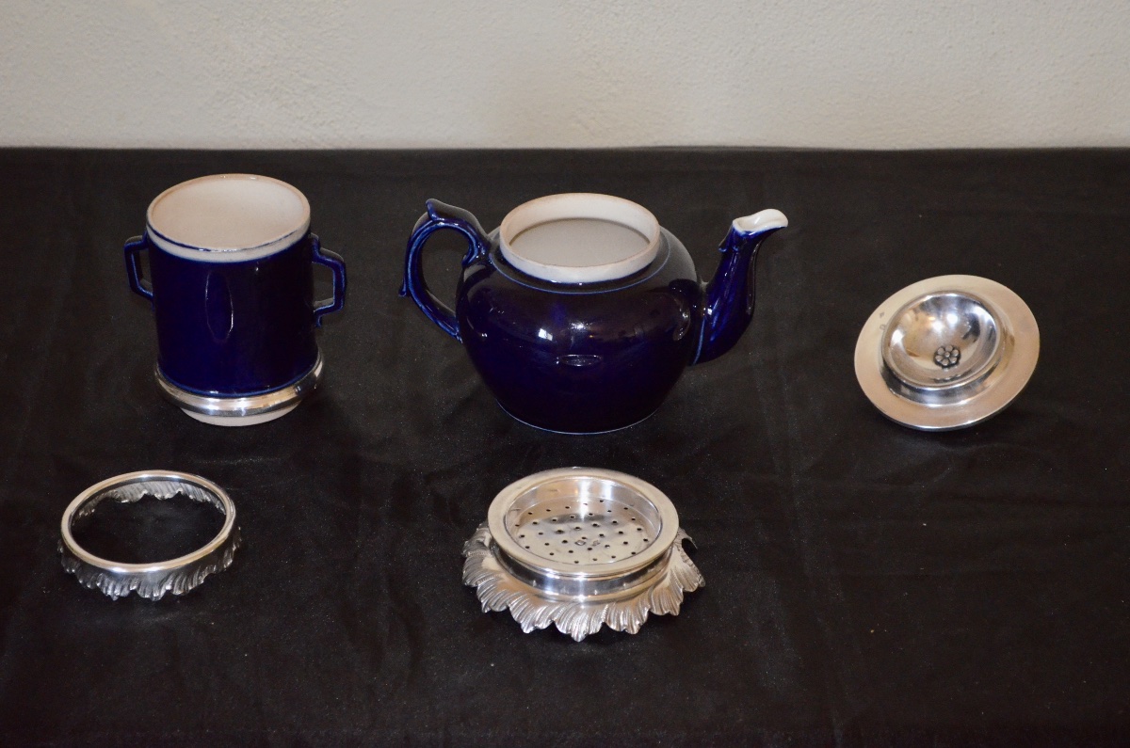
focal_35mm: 82
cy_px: 374
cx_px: 565
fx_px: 2584
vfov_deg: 16.5
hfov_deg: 24.7
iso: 3200
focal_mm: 55
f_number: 5.6
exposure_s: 1/60
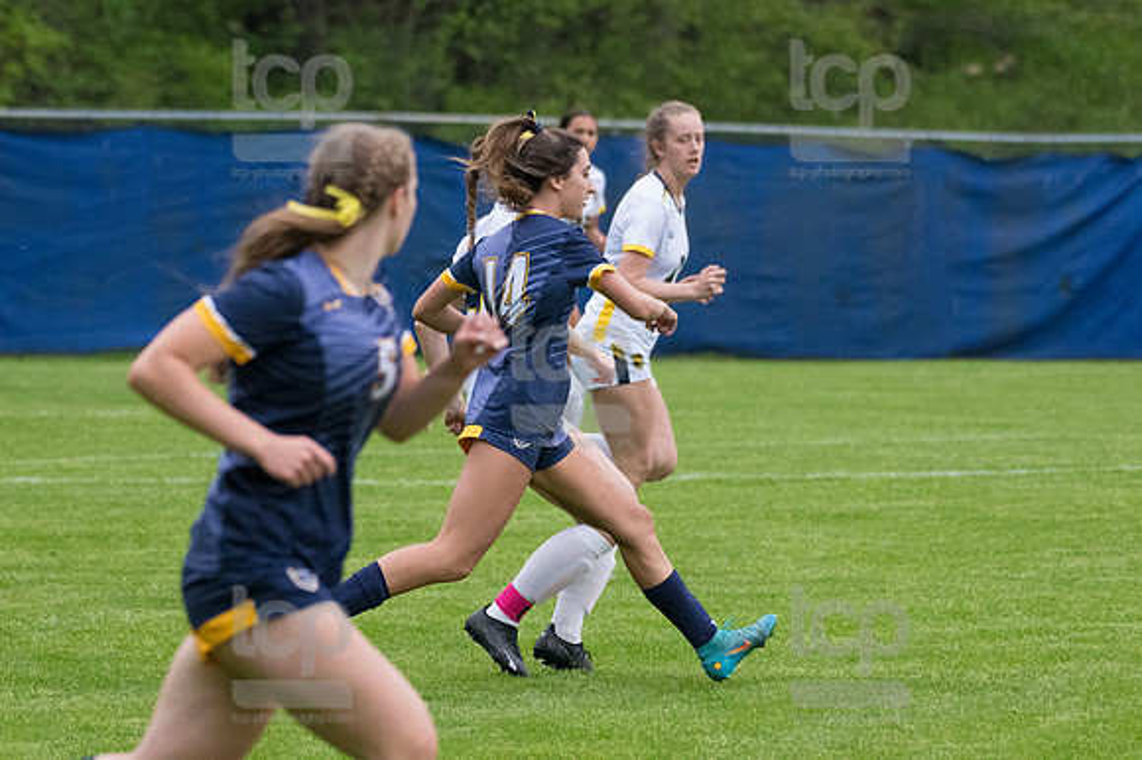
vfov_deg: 3.8
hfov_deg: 5.7
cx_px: 571
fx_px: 11413
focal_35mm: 360
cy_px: 380
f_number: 5.6
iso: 4000
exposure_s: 1/1600
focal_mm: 240
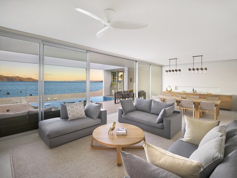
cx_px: 118
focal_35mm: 17
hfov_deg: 91.0
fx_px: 116
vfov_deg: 74.7
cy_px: 89
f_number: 10
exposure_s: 1.3
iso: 100
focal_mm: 21
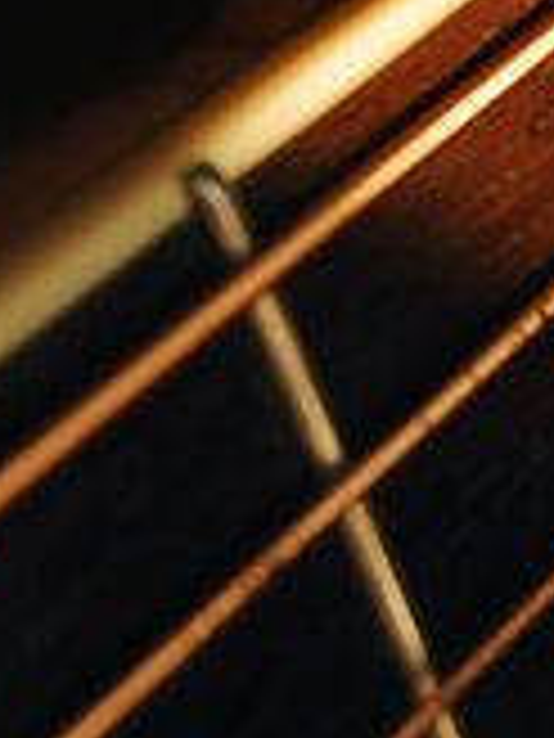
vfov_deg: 5.5
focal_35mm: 359
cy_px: 115
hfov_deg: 4.1
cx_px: 1162
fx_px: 7661
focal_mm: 40
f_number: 10
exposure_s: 1/50
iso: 200
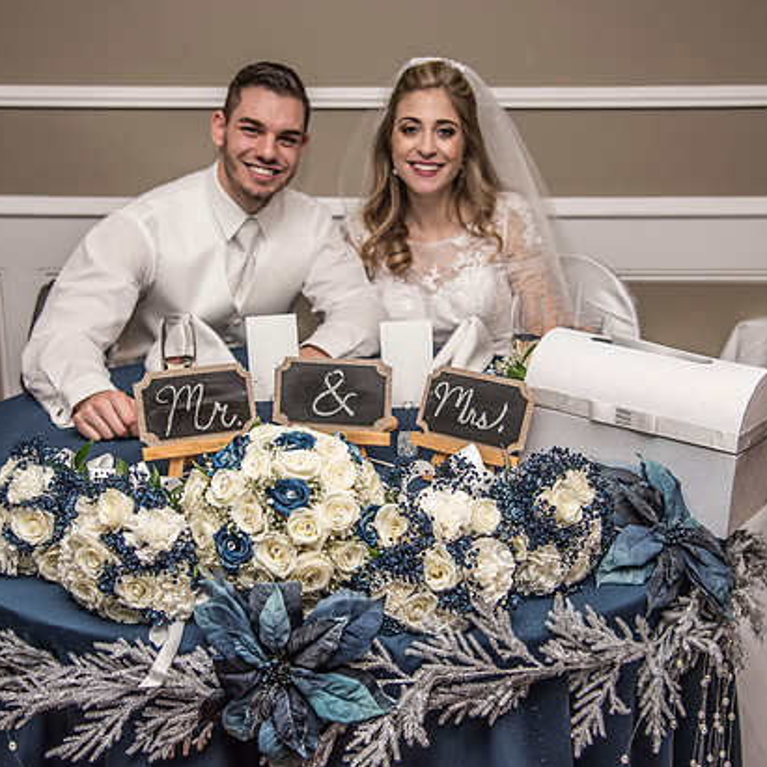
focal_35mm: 49
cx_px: 360
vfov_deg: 34.7
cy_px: 384
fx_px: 1228
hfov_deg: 34.7
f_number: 4
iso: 1000
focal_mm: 38
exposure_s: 1/200
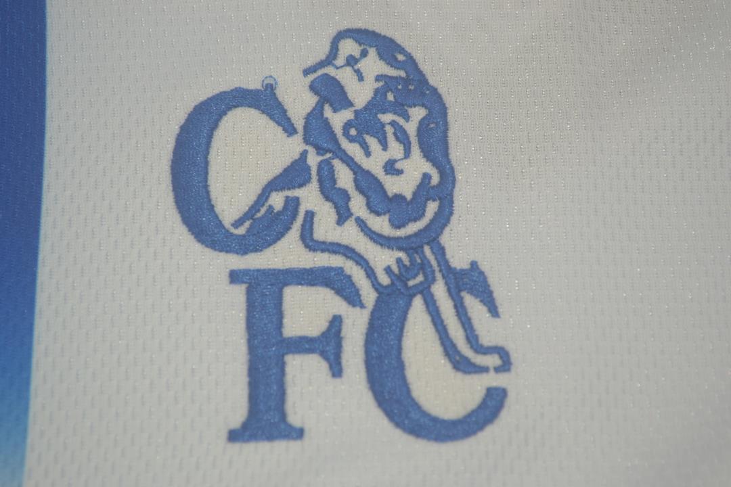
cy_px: 244
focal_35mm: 82
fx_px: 1675
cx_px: 366
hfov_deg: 24.6
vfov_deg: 16.6
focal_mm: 55
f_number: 5.6
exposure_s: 1/80
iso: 200
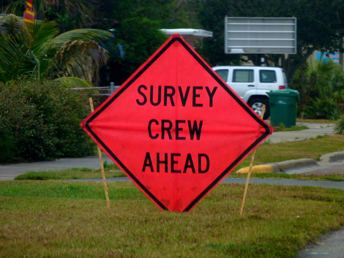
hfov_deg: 3.9
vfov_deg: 2.9
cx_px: 172
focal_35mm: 514
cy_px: 129
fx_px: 5108
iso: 160
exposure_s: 1/125
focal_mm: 92.5
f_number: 4.7
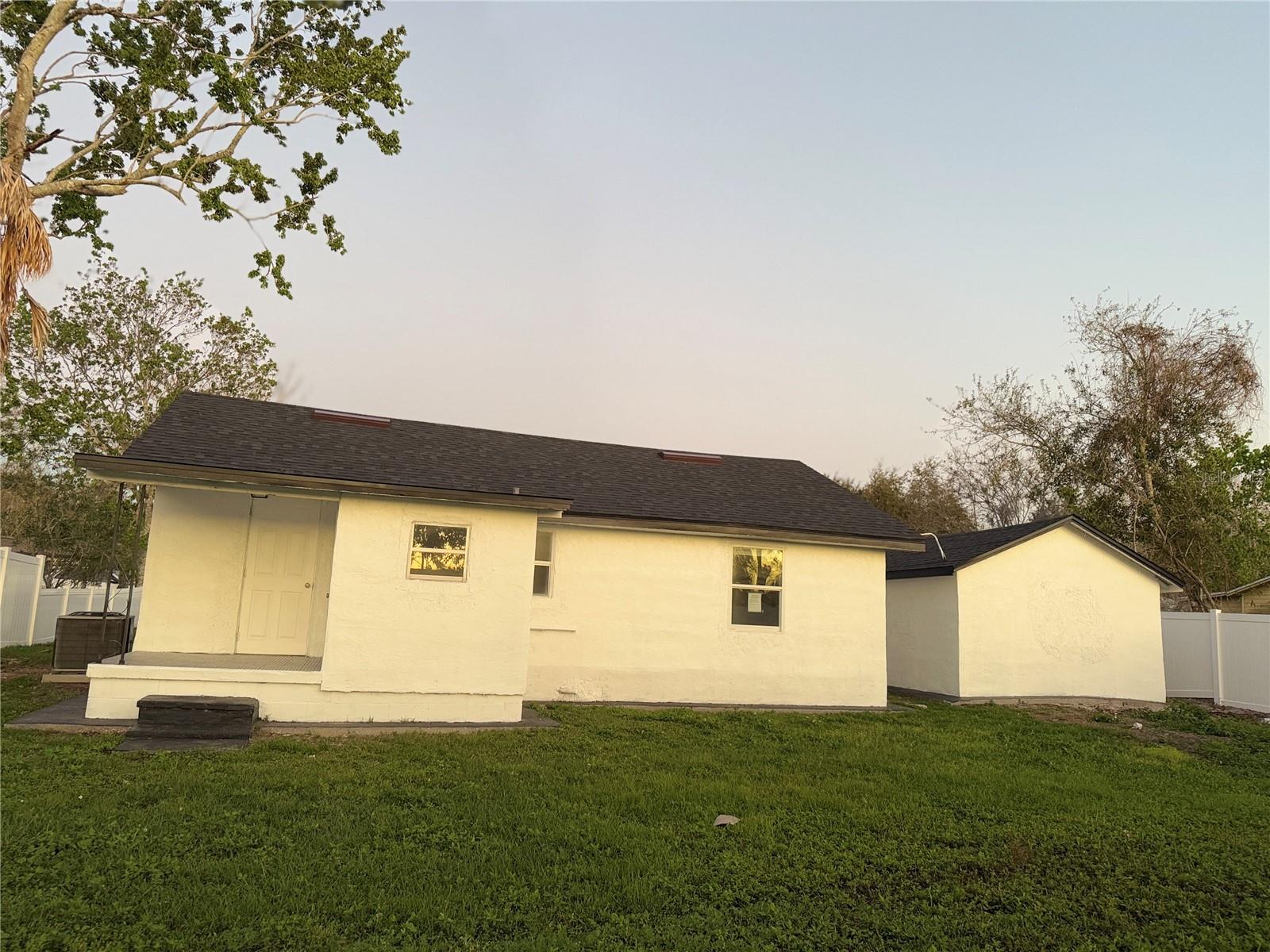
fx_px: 881
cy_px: 476
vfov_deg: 56.8
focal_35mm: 24
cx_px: 635
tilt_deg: +8.1
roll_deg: -2.5
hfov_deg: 71.6
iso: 250
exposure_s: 1/60
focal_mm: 6.76
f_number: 1.78
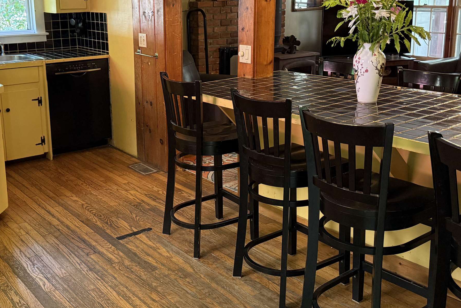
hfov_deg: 45.1
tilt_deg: -12.4
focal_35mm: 43
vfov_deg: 31.1
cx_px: 180
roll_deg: +1.0
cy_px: 116
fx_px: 551
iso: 500
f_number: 1.78
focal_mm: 6.76
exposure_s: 1/60
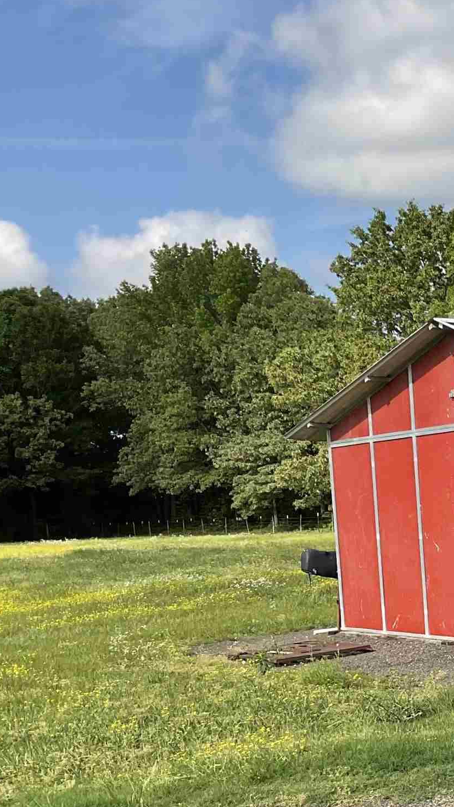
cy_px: 567
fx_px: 1413
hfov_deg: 16.3
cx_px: 723
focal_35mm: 66
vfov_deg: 31.5
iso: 16
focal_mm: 3
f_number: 1.8
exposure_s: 1/1250
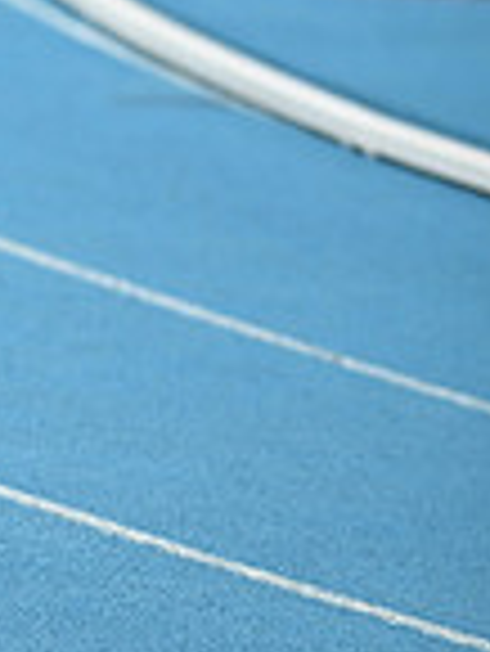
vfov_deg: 3.8
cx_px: -809
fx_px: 9781
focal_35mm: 519
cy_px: 137
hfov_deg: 2.8
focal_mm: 135
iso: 250
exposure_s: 1/3200
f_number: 3.5
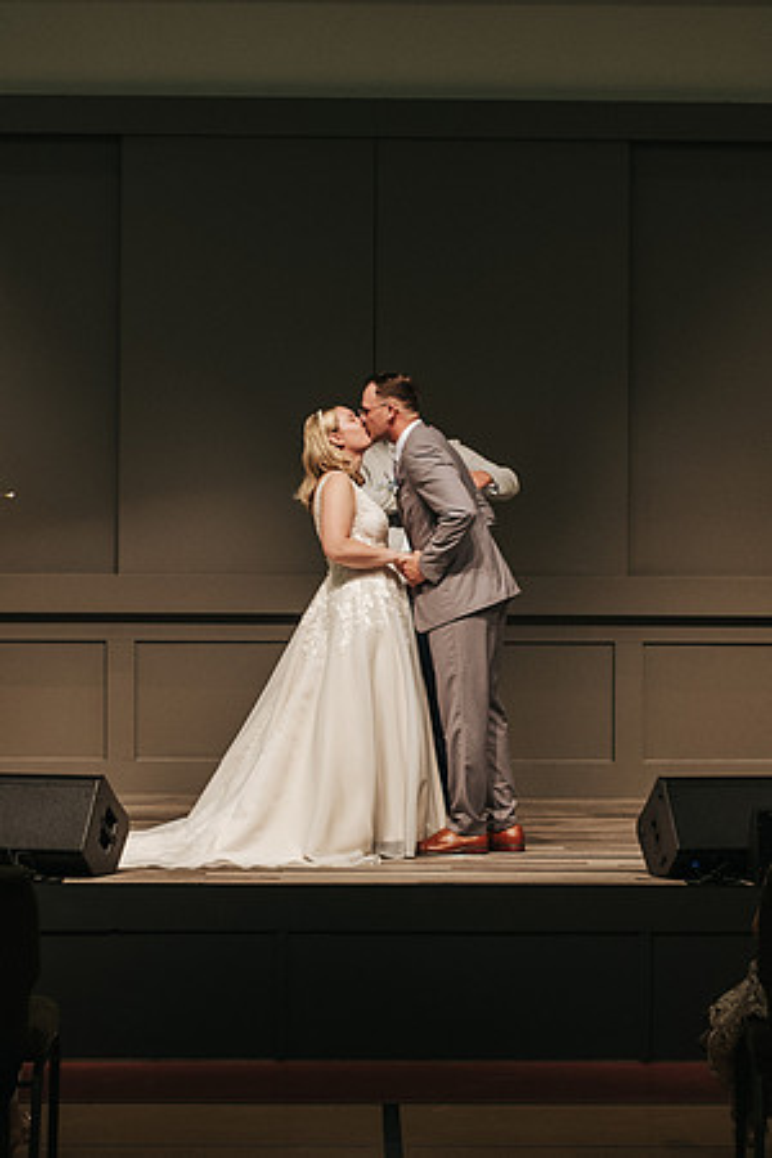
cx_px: 491
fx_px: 4068
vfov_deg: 16.2
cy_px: 614
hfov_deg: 10.8
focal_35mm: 126
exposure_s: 1/200
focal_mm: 50
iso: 1000
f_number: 3.2
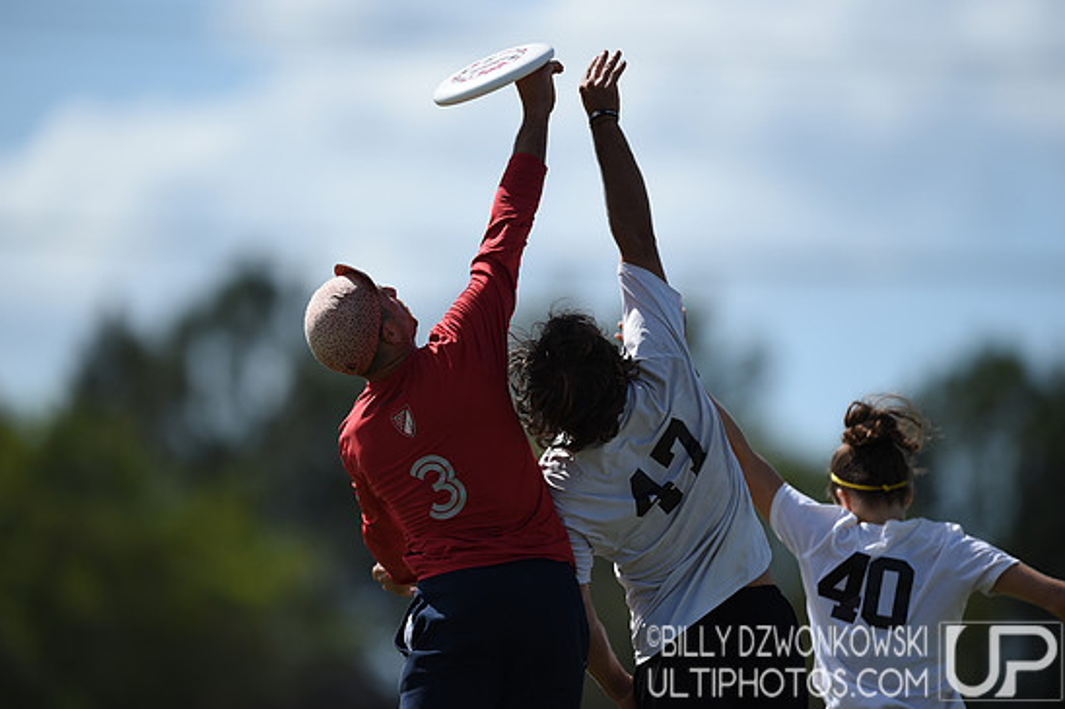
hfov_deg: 4.9
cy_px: 346
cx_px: 523
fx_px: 12509
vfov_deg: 3.2
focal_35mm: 423
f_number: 2.8
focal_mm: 400
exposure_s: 1/6400
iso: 200
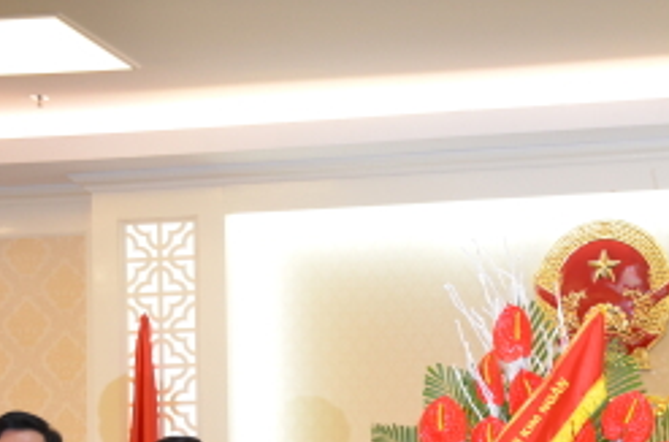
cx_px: 620
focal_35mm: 87
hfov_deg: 22.8
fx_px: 1612
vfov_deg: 15.2
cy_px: 491
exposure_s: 1/60
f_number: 3.8
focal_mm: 26
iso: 560
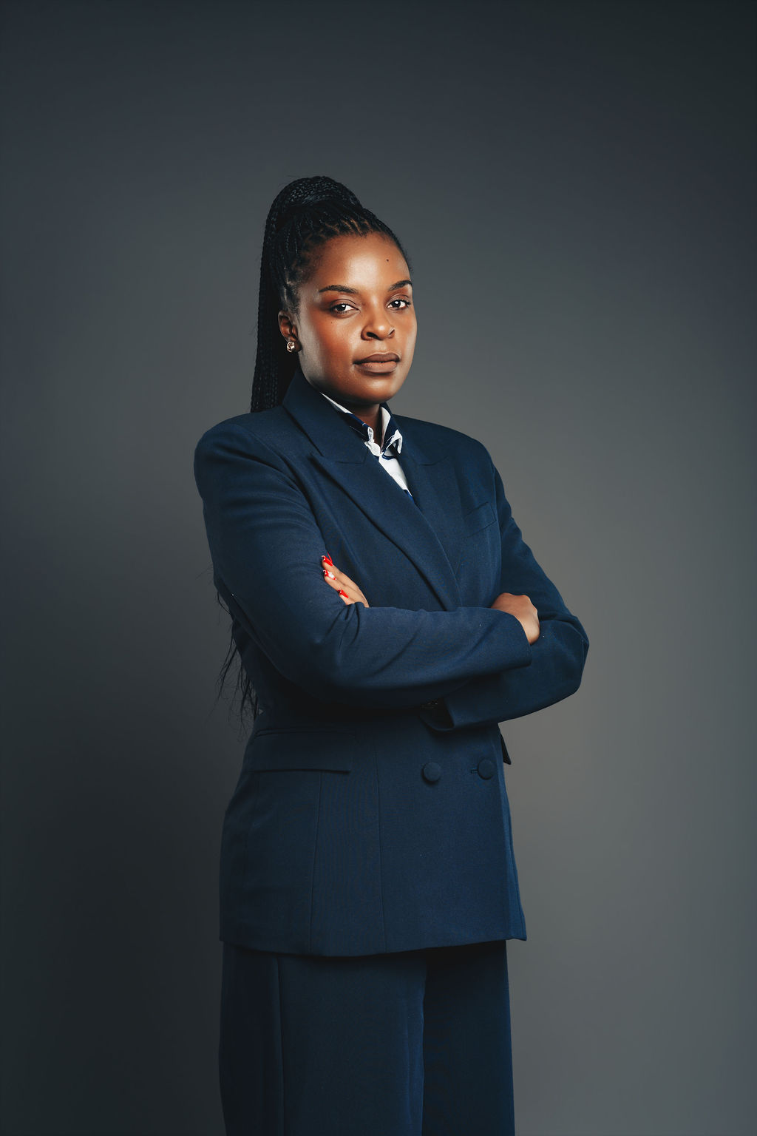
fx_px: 2681
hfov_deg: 16.1
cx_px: 378
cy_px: 568
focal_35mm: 85
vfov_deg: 23.9
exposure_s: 1/100
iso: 125
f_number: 9
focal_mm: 85
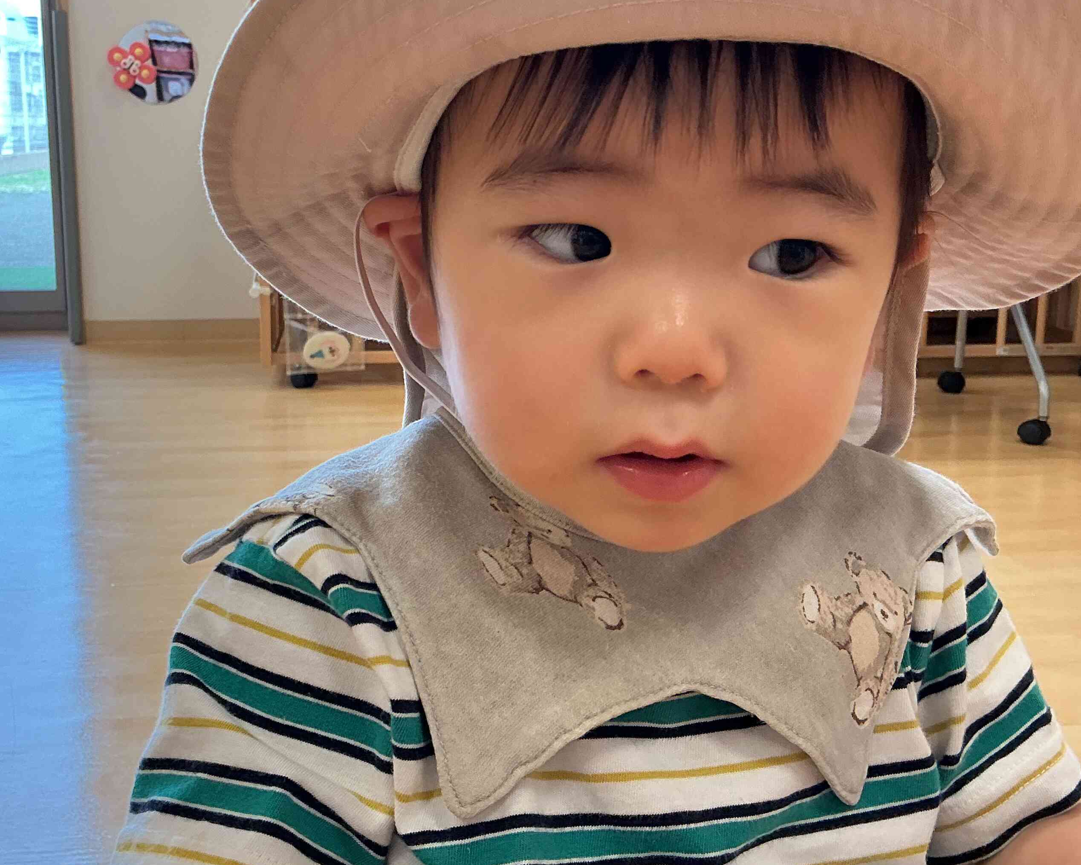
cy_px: 382
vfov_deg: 33.4
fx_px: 1440
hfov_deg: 41.1
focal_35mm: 45
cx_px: 498
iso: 64
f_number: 1.8
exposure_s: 1/120
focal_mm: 3
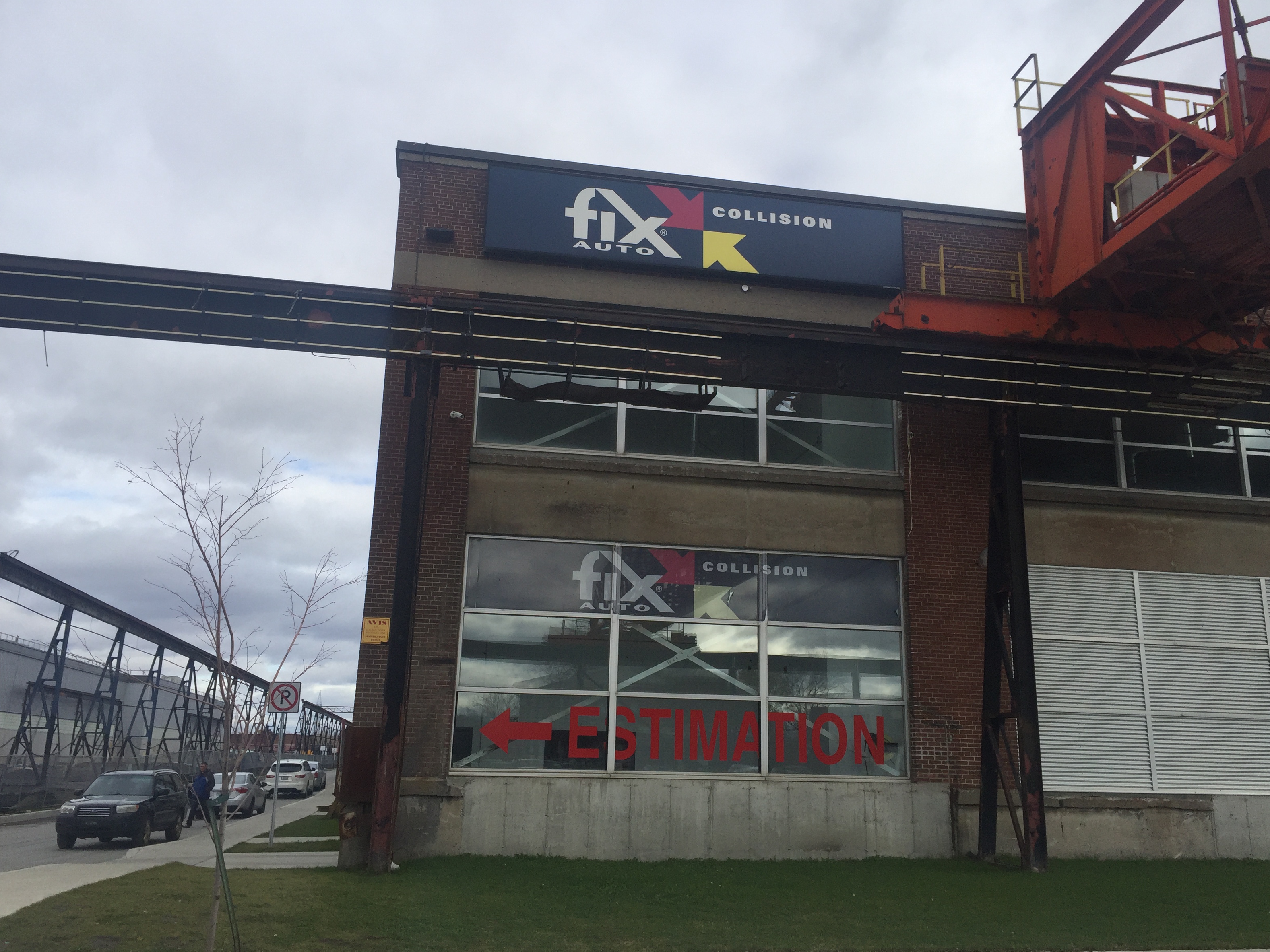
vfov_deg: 46.8
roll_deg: -1.4
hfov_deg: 60.0
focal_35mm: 30
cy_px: 481
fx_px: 1101
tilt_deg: +16.1
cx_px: 645
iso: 32
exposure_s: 1/1582
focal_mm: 4.15
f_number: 2.2
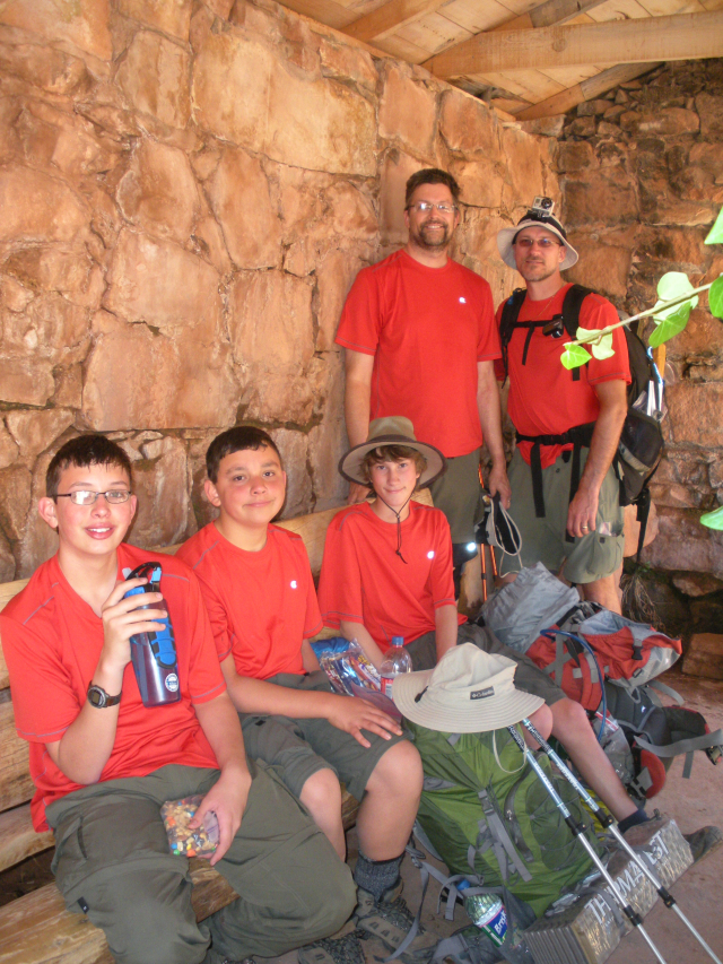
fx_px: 1002
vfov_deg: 51.3
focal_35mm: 36
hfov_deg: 39.7
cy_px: 482
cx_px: 362
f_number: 3.5
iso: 253
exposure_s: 1/30
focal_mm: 6.3
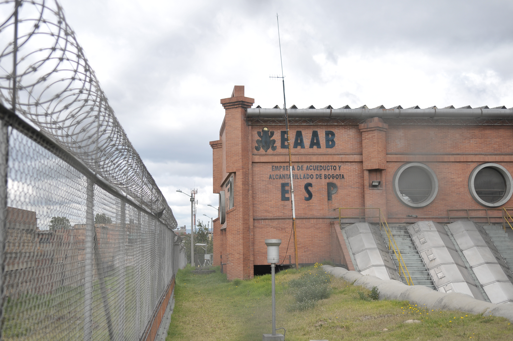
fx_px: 640
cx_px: 256
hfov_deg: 43.7
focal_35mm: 45
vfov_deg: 29.8
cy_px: 170
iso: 200
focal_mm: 30
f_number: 2.8
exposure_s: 1/1600
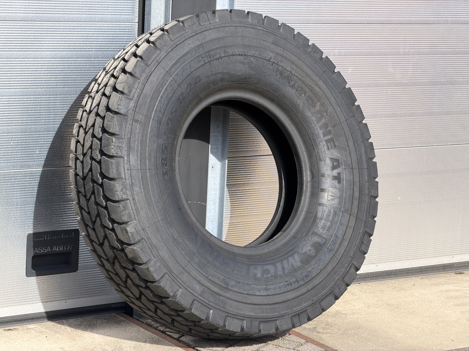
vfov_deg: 14.8
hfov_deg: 19.6
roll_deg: -2.9
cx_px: 234
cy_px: 176
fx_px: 1355
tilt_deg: -10.2
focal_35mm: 100
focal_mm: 16.89
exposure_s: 1/486
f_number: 2.8
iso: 50
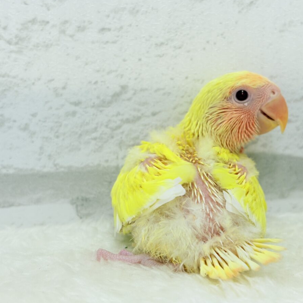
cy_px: 151
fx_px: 614
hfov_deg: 27.6
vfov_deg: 27.7
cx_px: 187
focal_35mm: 62
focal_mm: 5.96
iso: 50
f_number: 1.6
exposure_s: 1/100
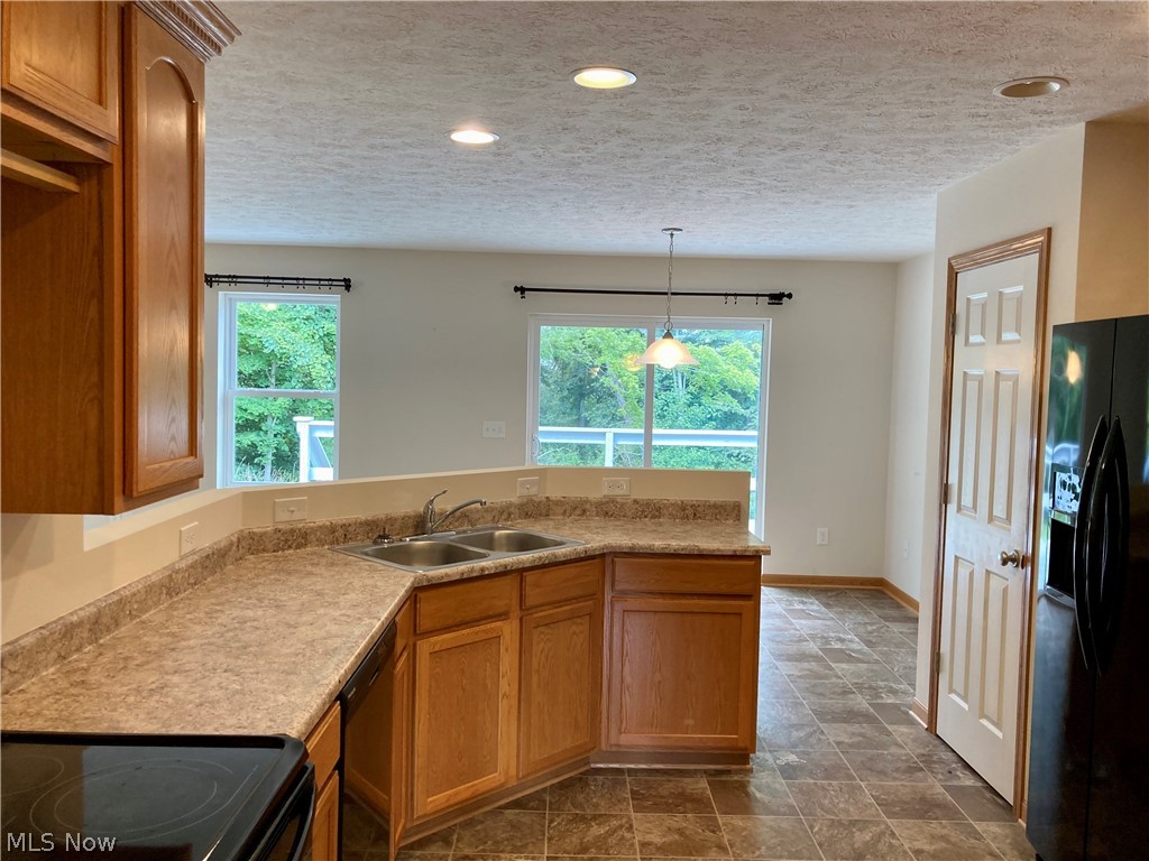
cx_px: 574
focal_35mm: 28
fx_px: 929
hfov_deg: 63.4
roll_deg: -1.8
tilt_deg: -3.3
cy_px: 430
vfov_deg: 49.7
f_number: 1.8
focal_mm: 3.99
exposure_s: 1/60
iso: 80
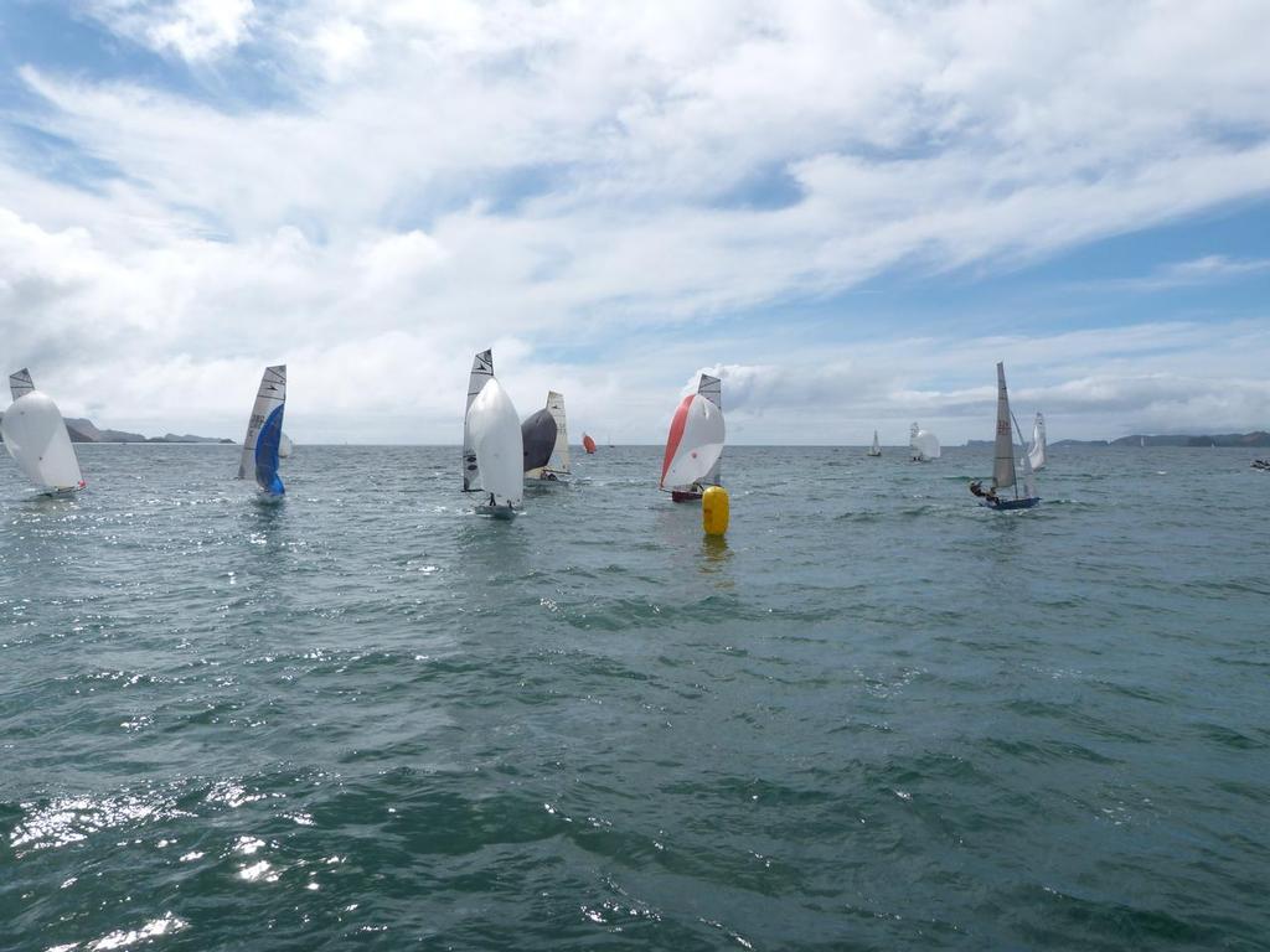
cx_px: 635
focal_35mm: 25
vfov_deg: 54.9
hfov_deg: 69.4
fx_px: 917
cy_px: 476
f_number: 3.2
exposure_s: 1/2000
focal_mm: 4.5
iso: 100
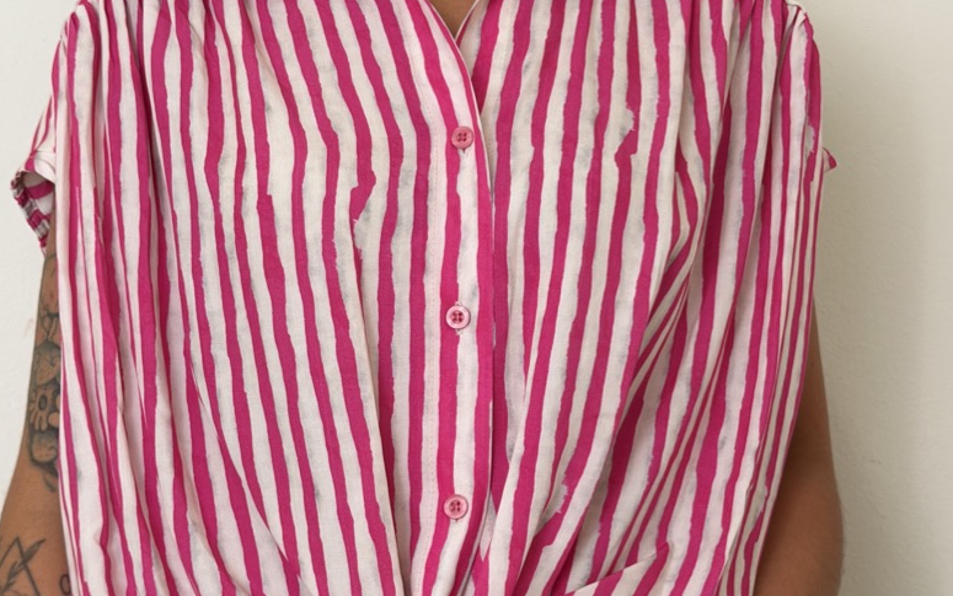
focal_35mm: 70
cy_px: 324
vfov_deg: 18.6
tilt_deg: +2.0
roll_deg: -0.6
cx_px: 478
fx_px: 1819
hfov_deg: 29.4
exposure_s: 1/377
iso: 64
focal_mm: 6.76
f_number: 1.78
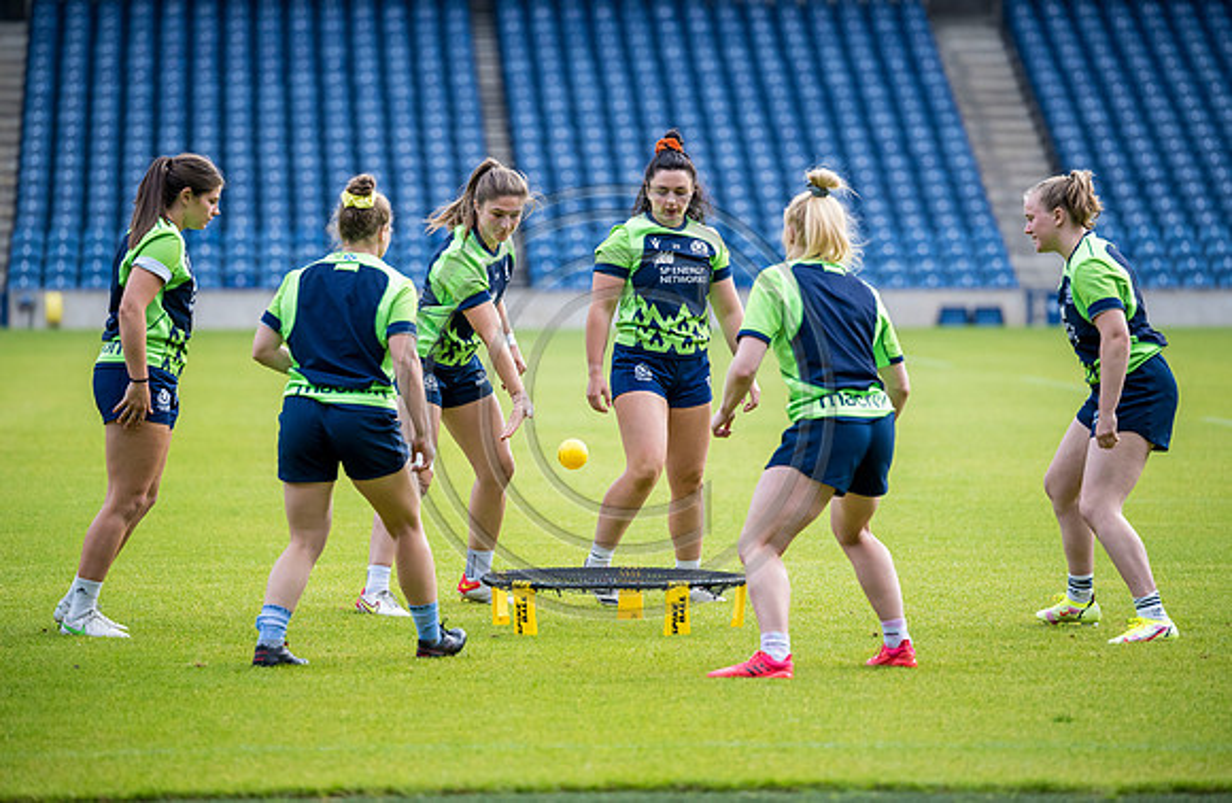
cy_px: 359
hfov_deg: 9.8
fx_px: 7217
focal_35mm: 212
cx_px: 599
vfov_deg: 6.4
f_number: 3.2
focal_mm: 195
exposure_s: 1/1250
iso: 1000
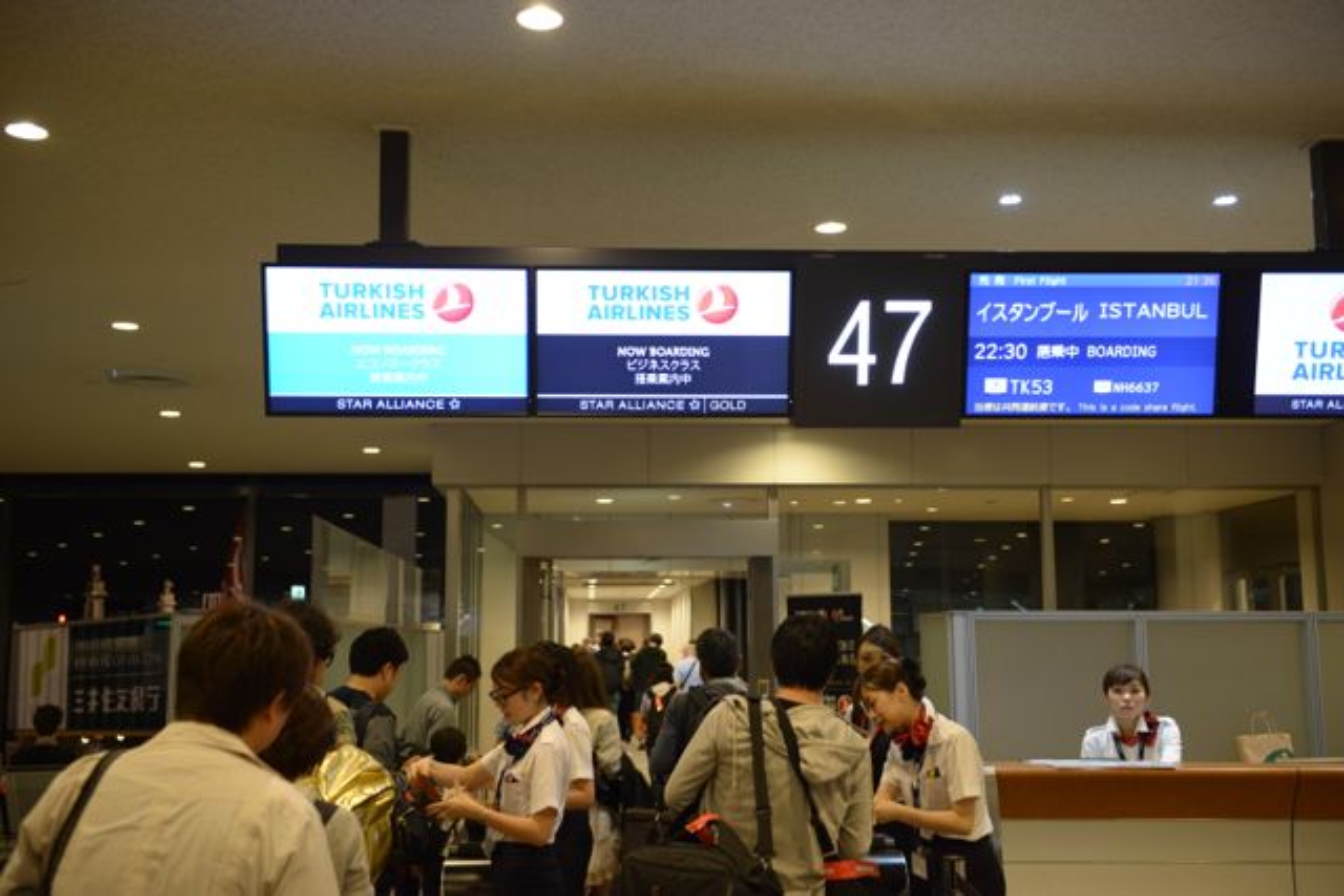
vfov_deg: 33.4
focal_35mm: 40
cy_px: 448
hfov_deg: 48.4
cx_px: 672
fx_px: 1494
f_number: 4
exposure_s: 1/50
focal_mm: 40
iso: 2000
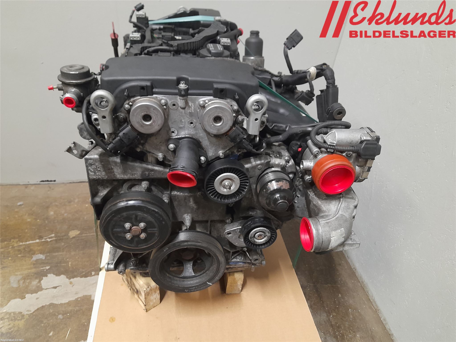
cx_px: 228
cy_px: 171
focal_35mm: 25
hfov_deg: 69.4
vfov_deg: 54.9
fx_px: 329
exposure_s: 1/33
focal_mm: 4.6
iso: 320
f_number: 2
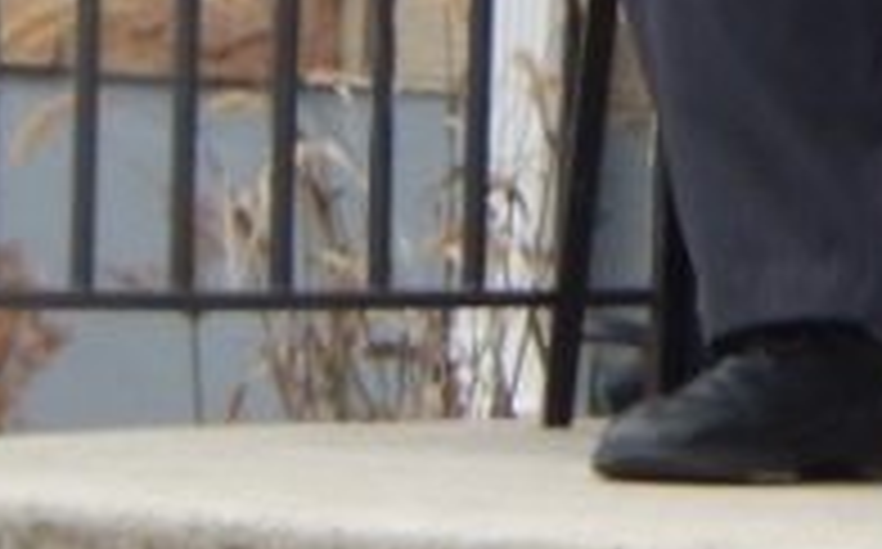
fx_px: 31189
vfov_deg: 1.0
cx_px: 2025
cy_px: -986
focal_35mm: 1299
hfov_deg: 1.6
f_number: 5.6
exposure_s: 1/30
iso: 125
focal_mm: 41.7
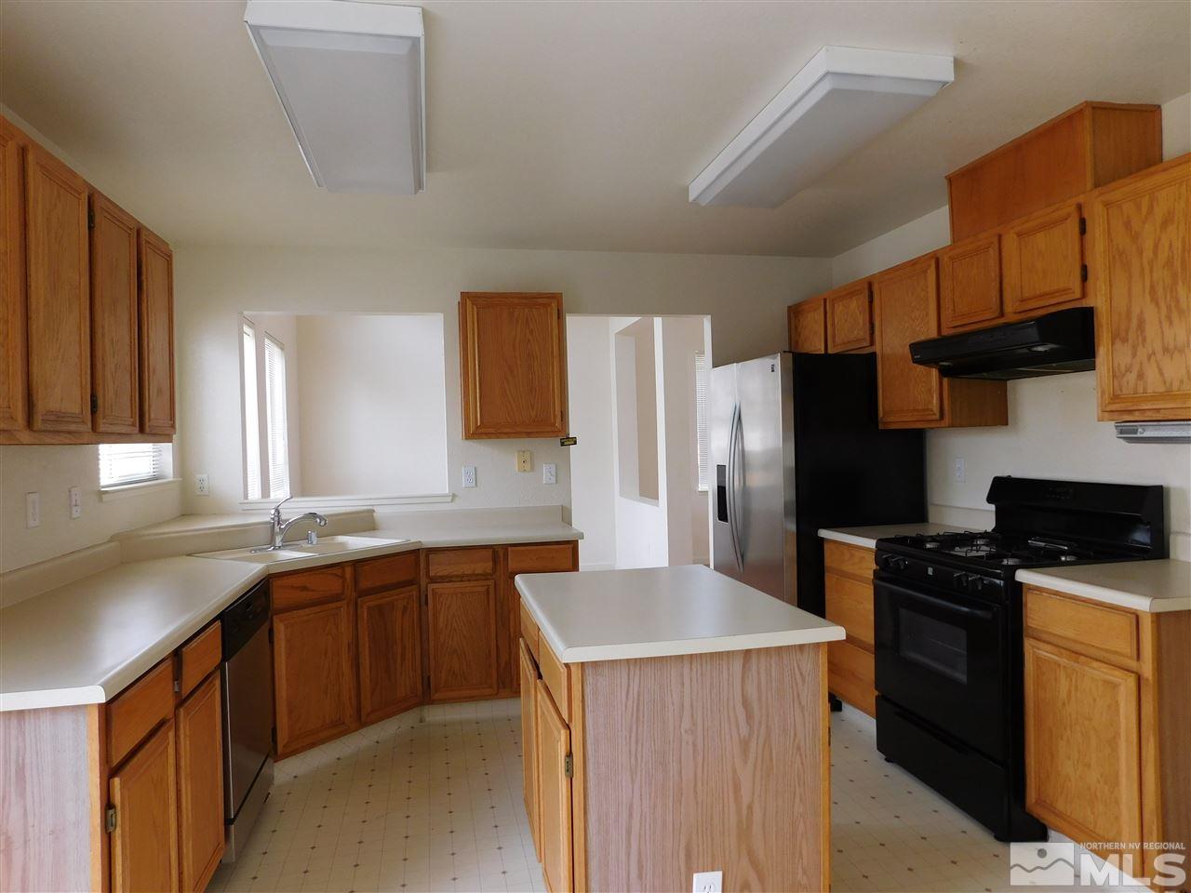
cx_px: 596
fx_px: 791
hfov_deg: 73.9
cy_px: 446
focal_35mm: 23
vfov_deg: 58.9
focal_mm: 4
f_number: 3
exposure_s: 1/50
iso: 125
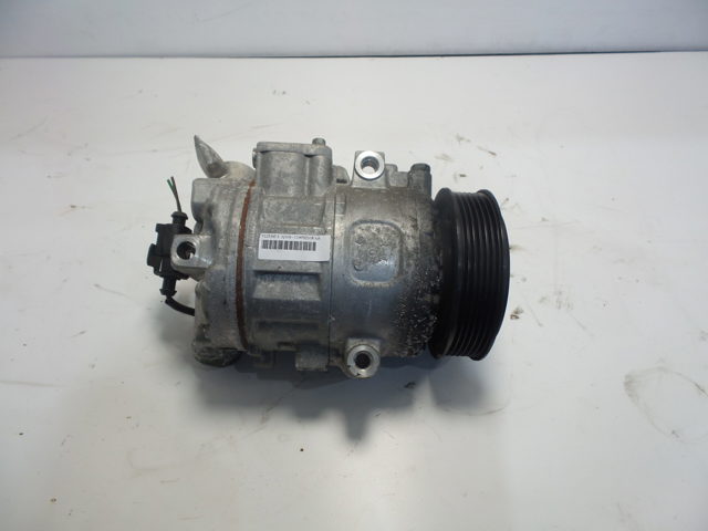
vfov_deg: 58.9
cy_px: 266
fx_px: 470
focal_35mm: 23
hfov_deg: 73.9
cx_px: 354
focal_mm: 4.1
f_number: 3.5
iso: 100
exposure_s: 1/80
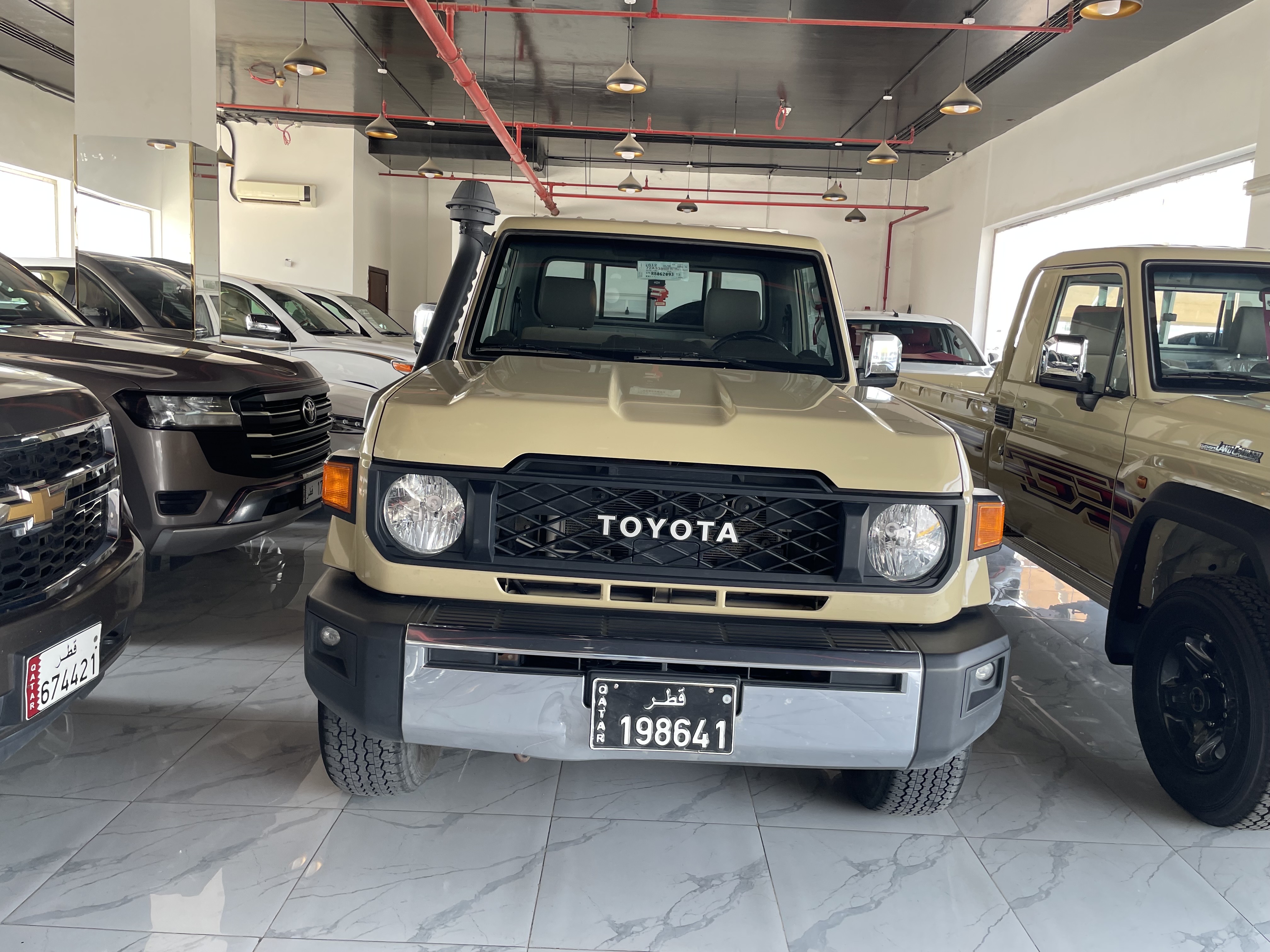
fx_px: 954
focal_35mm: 26
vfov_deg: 53.1
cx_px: 635
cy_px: 476
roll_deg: -3.1
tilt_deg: -7.7
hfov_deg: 67.3
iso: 50
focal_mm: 4.2
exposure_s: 1/121
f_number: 1.6
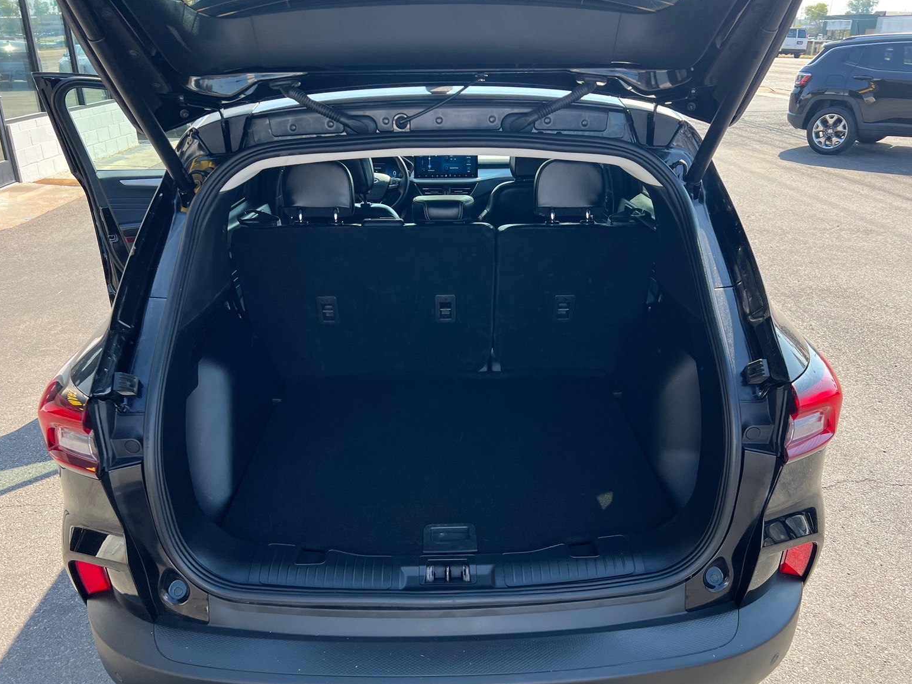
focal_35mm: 27
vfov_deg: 51.4
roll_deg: -1.3
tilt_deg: -25.4
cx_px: 467
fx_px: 711
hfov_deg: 65.3
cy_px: 351
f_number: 1.5
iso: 50
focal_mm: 5.7
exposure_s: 1/873
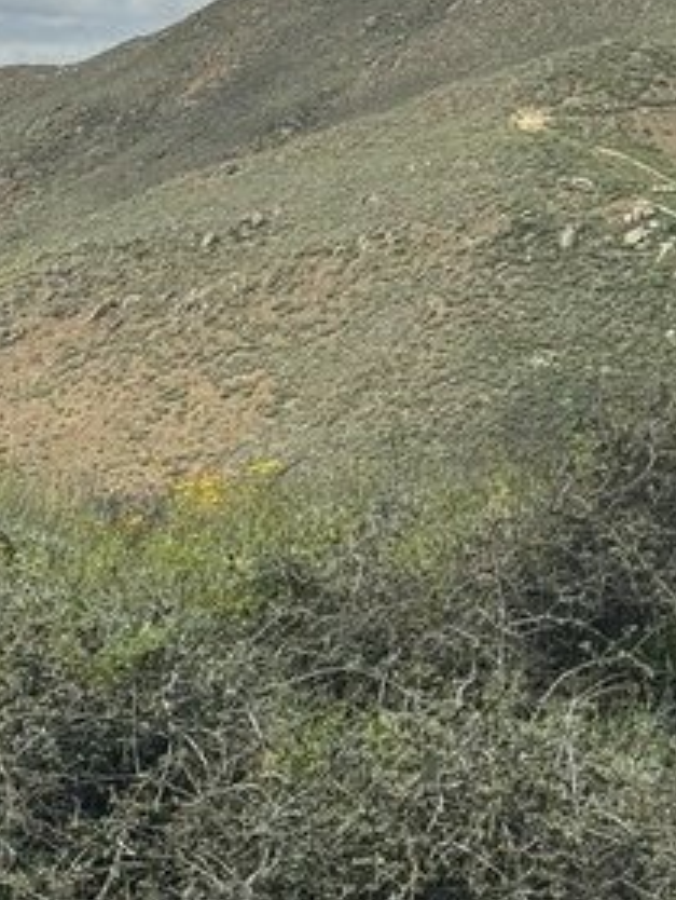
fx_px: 3770
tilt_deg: -1.8
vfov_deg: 13.6
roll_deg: -1.7
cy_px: 298
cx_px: 737
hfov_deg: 10.1
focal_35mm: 145
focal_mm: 6.76
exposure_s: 1/7092
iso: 64
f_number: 1.78
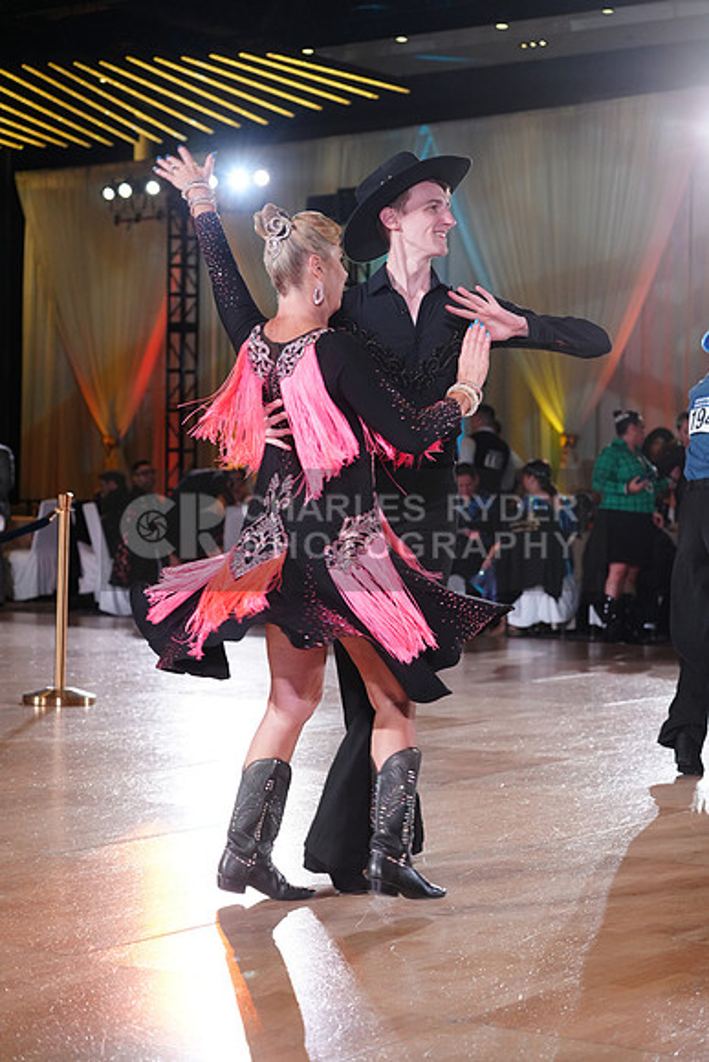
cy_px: 531
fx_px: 2067
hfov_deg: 19.5
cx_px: 354
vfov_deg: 28.8
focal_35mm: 70
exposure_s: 1/320
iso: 2000
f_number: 4.5
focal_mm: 70
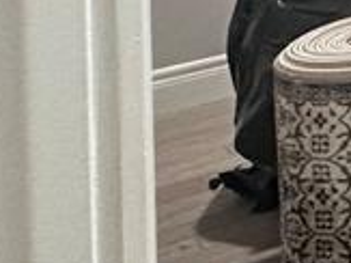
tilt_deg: -2.1
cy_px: -259
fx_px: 892
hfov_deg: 11.5
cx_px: 1053
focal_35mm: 88
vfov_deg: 14.1
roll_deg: -0.9
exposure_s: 1/60
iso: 250
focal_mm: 2.22
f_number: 2.2
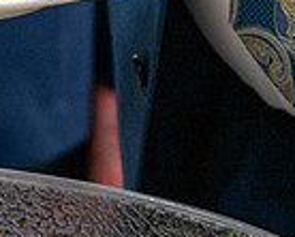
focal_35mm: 351
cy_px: 16
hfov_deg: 5.4
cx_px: -202
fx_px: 3071
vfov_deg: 4.4
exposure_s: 1/200
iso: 640
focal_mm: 58
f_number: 2.8
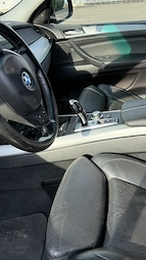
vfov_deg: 49.4
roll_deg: +0.4
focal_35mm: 41
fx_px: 283
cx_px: 97
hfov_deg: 28.8
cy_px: 122
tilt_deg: -27.0
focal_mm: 6.76
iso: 100
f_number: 1.78
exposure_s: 1/1018
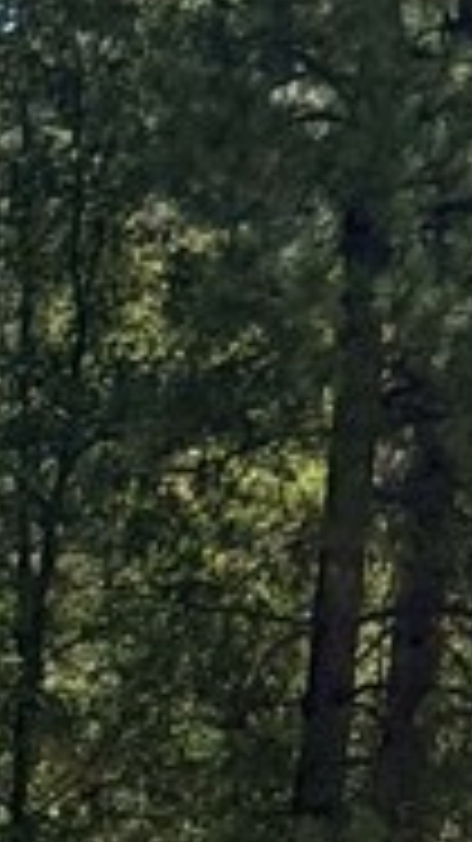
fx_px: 6372
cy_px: 1869
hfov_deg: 4.0
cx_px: -1187
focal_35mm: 286
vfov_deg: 7.2
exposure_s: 1/6024
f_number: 1.78
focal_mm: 6.76
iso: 100
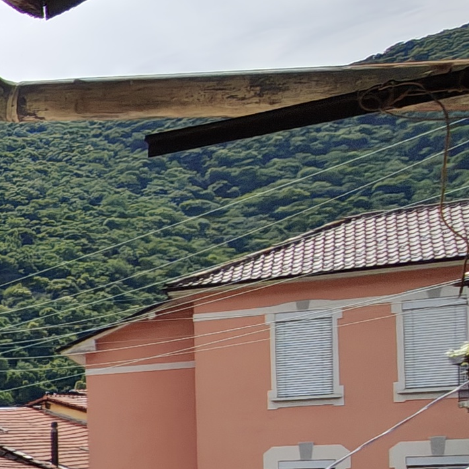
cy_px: 512
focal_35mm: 61
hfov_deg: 13.5
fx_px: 935
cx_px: -769
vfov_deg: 26.1
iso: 100
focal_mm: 2.31
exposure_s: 1/271
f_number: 2
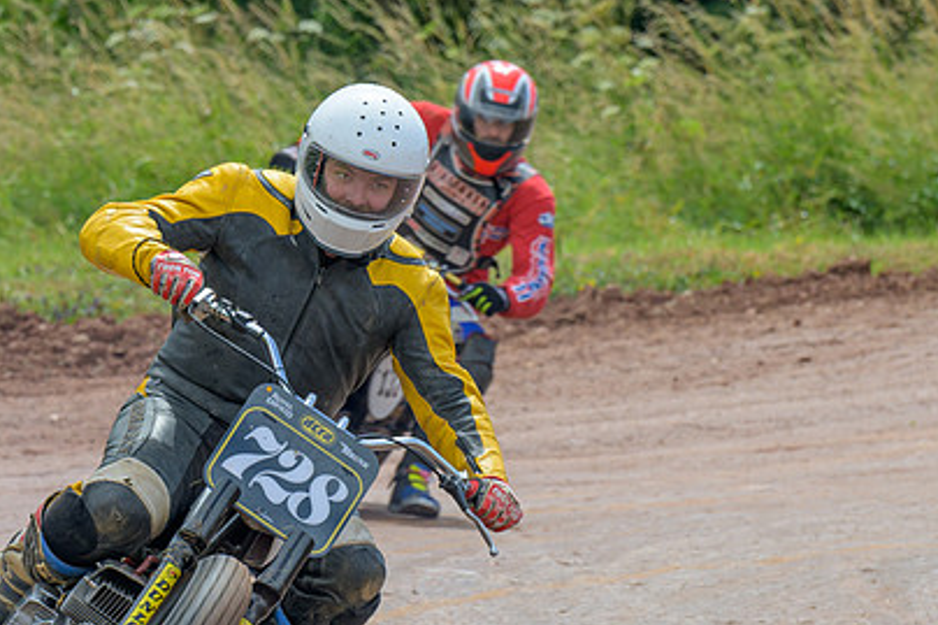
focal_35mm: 606
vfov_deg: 2.3
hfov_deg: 3.4
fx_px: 15782
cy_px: 513
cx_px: 407
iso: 125
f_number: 6.3
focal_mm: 200
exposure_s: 1/400
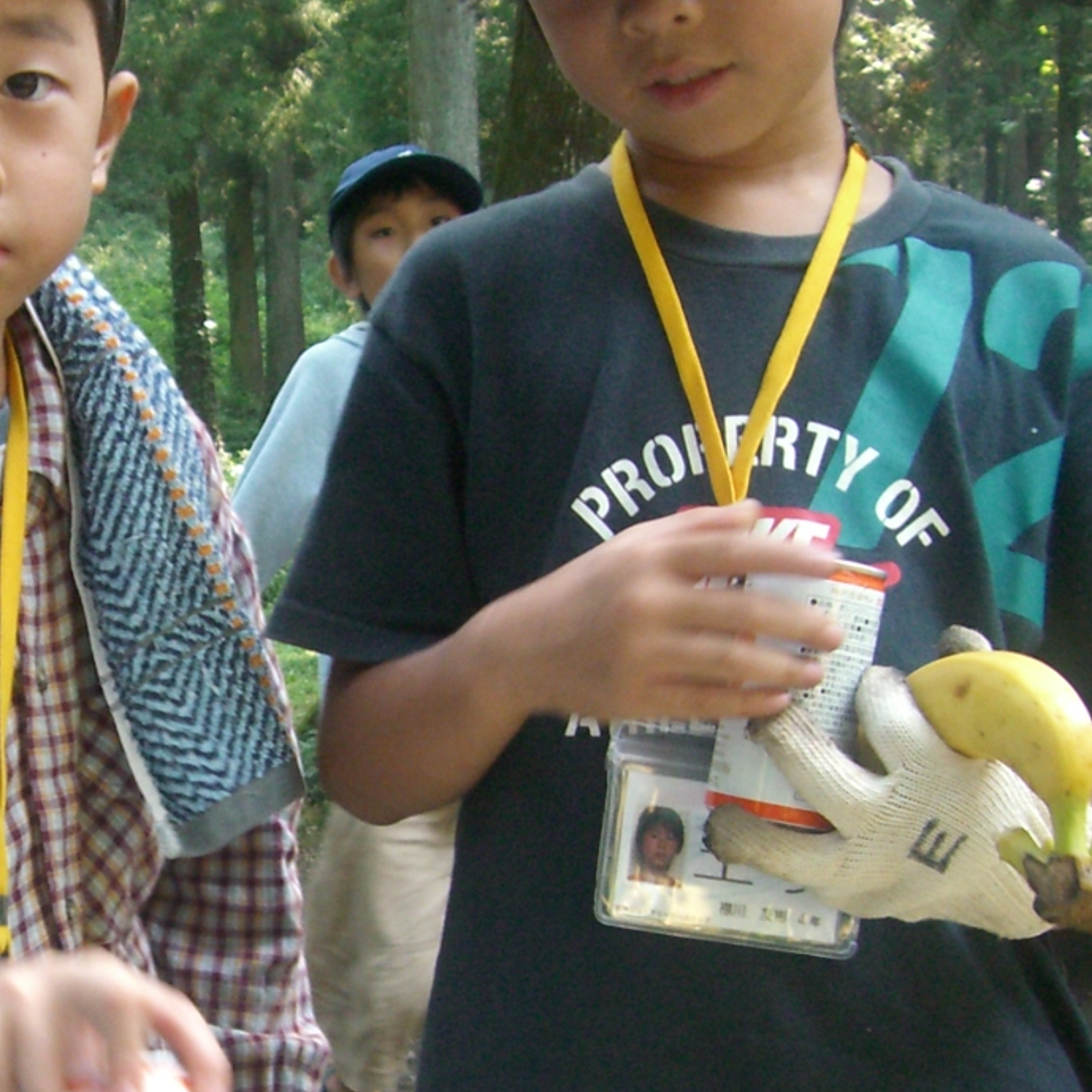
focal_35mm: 78
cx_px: 173
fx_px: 2784
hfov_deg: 21.8
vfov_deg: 22.1
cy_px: 735
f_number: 2.7
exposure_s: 1/60
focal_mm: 6.2
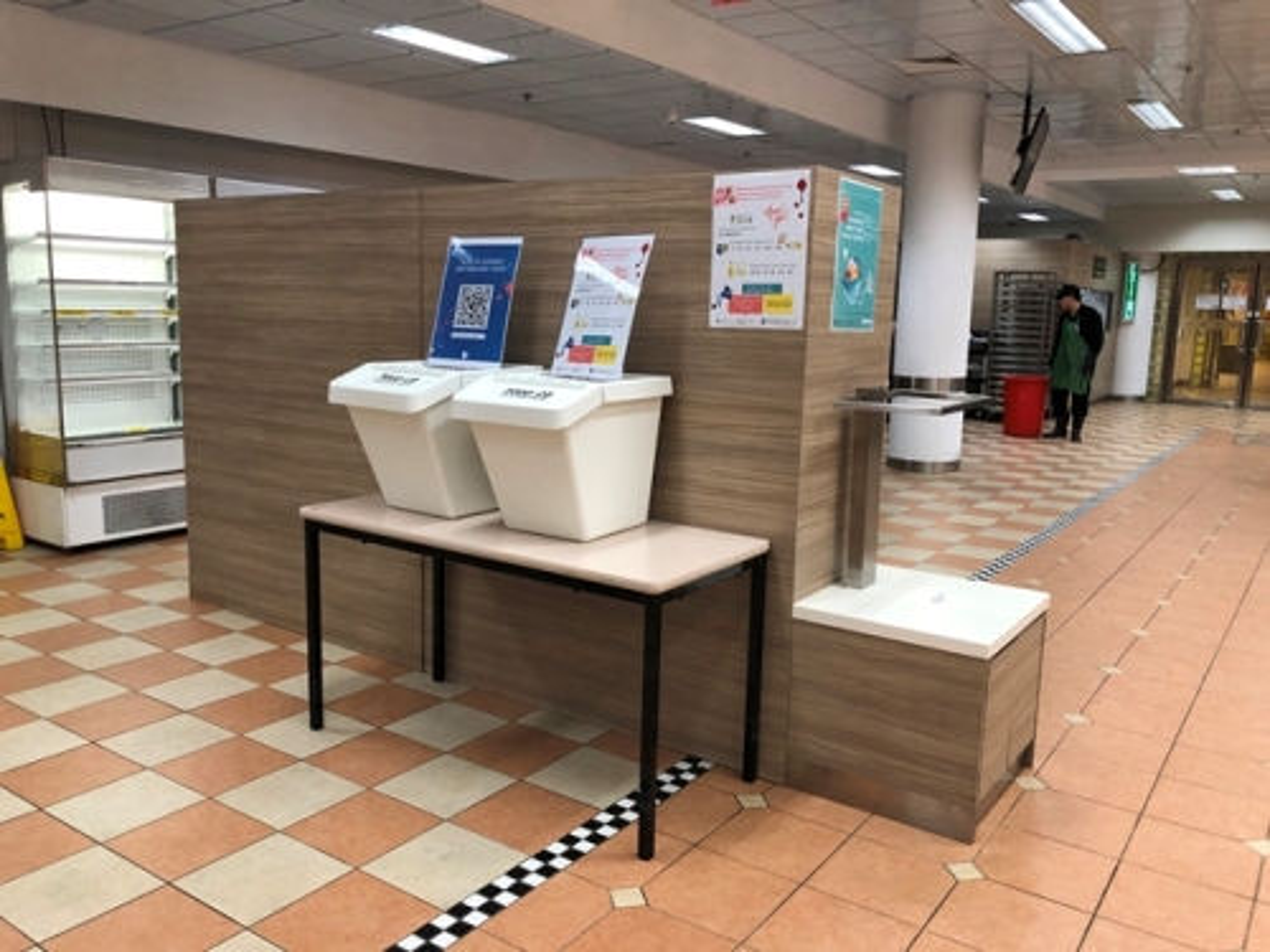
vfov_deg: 49.7
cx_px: 635
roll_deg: -0.8
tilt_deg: -10.7
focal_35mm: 28
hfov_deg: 63.4
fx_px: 1027
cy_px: 476
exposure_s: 1/20
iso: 32
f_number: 1.8
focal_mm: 3.99
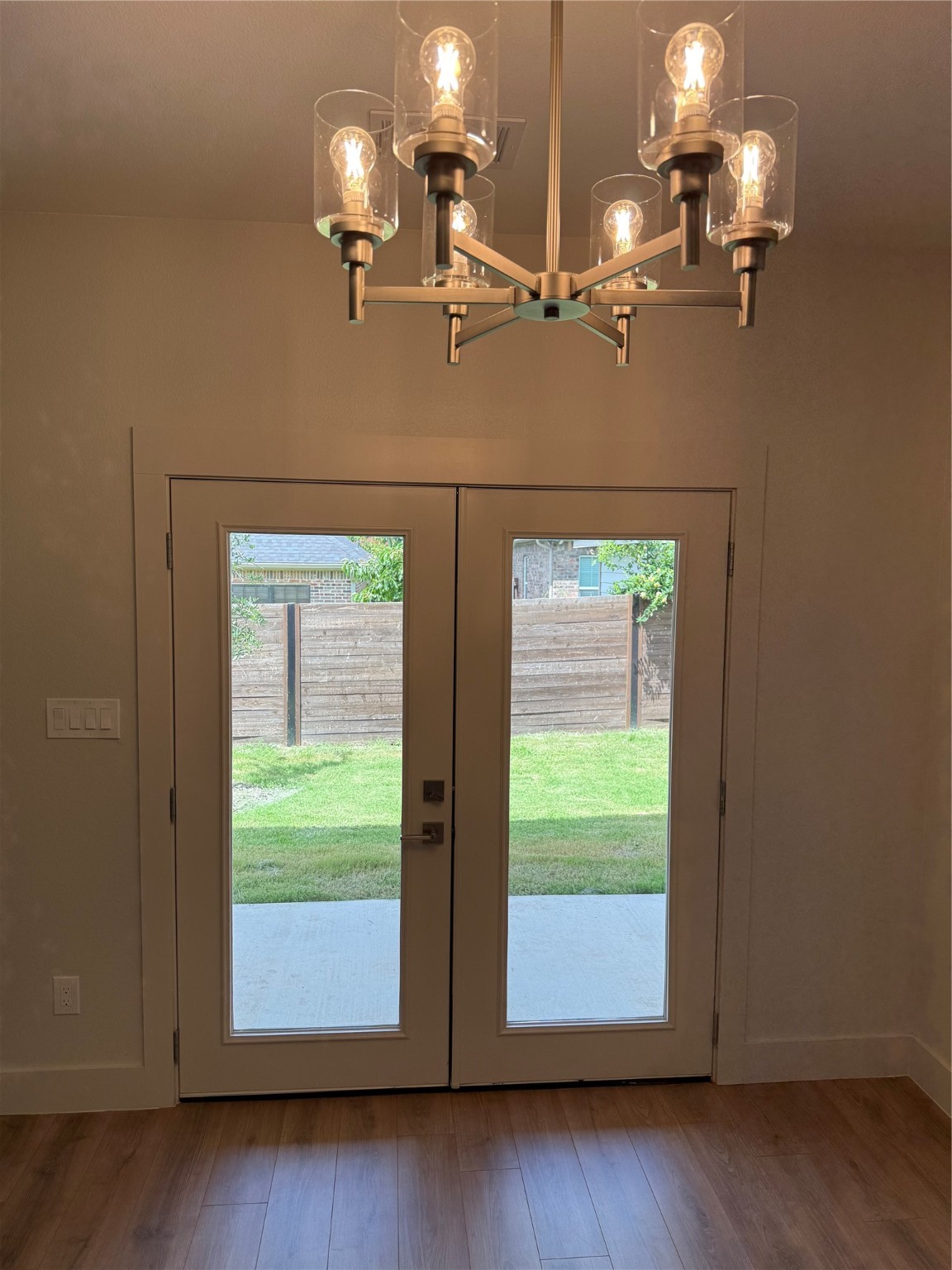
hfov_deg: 56.8
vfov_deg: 71.6
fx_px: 880
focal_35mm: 24
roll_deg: -1.4
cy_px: 635
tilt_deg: -4.3
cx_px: 476
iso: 80
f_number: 1.78
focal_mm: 6.76
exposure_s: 1/470
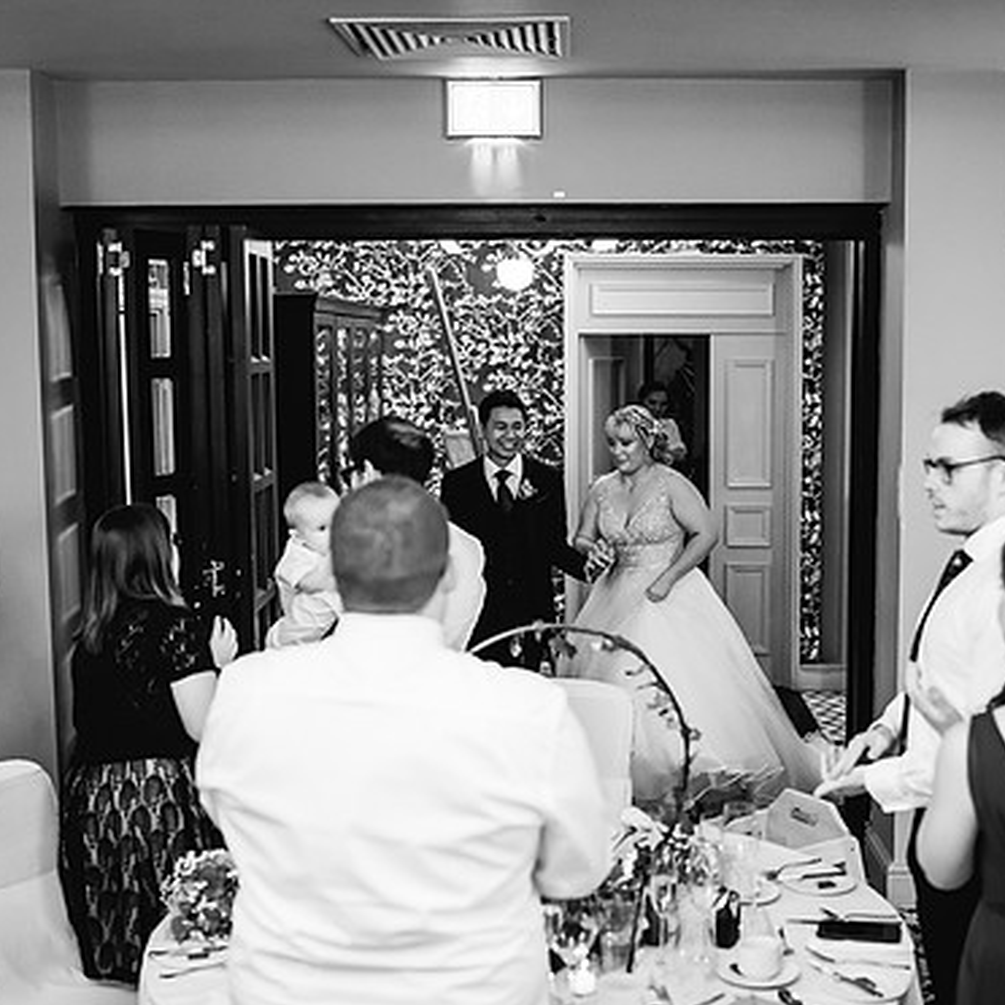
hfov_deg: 34.5
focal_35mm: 49
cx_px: 638
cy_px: 515
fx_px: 1609
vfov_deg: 34.7
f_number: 2
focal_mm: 35
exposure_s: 1/500
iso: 5000
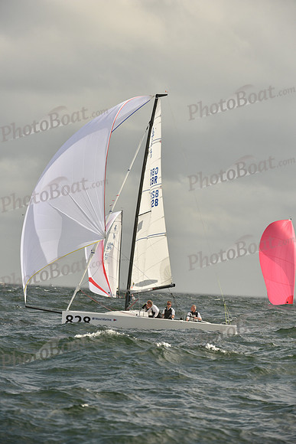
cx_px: 148
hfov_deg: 6.9
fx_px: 2465
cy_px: 222
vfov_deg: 10.3
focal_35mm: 200
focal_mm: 200
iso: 320
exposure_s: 1/1600
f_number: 8
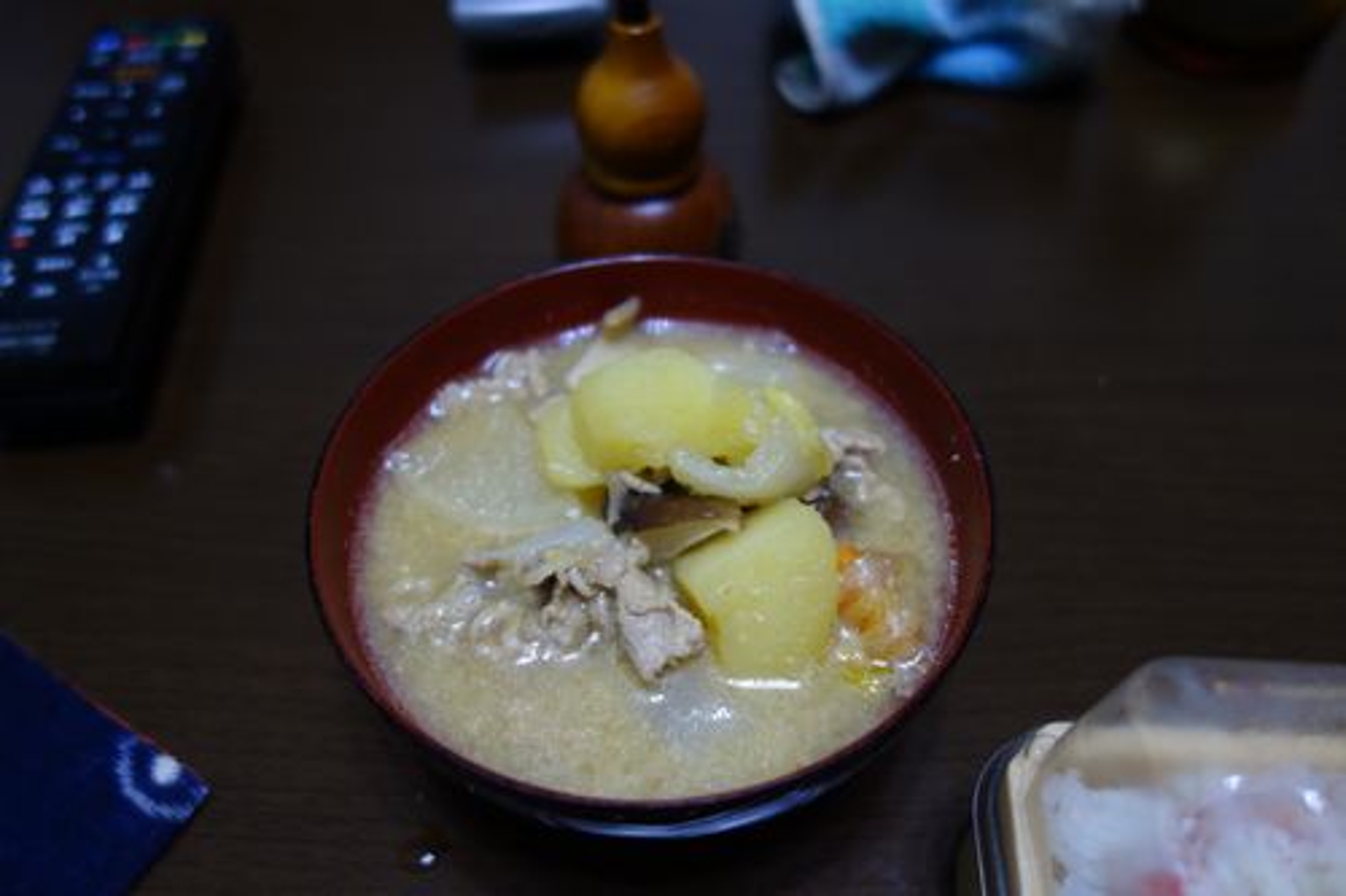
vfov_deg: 46.4
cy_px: 448
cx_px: 673
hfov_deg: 65.5
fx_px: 1046
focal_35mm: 28
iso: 320
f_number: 1.8
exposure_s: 1/30
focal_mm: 10.4
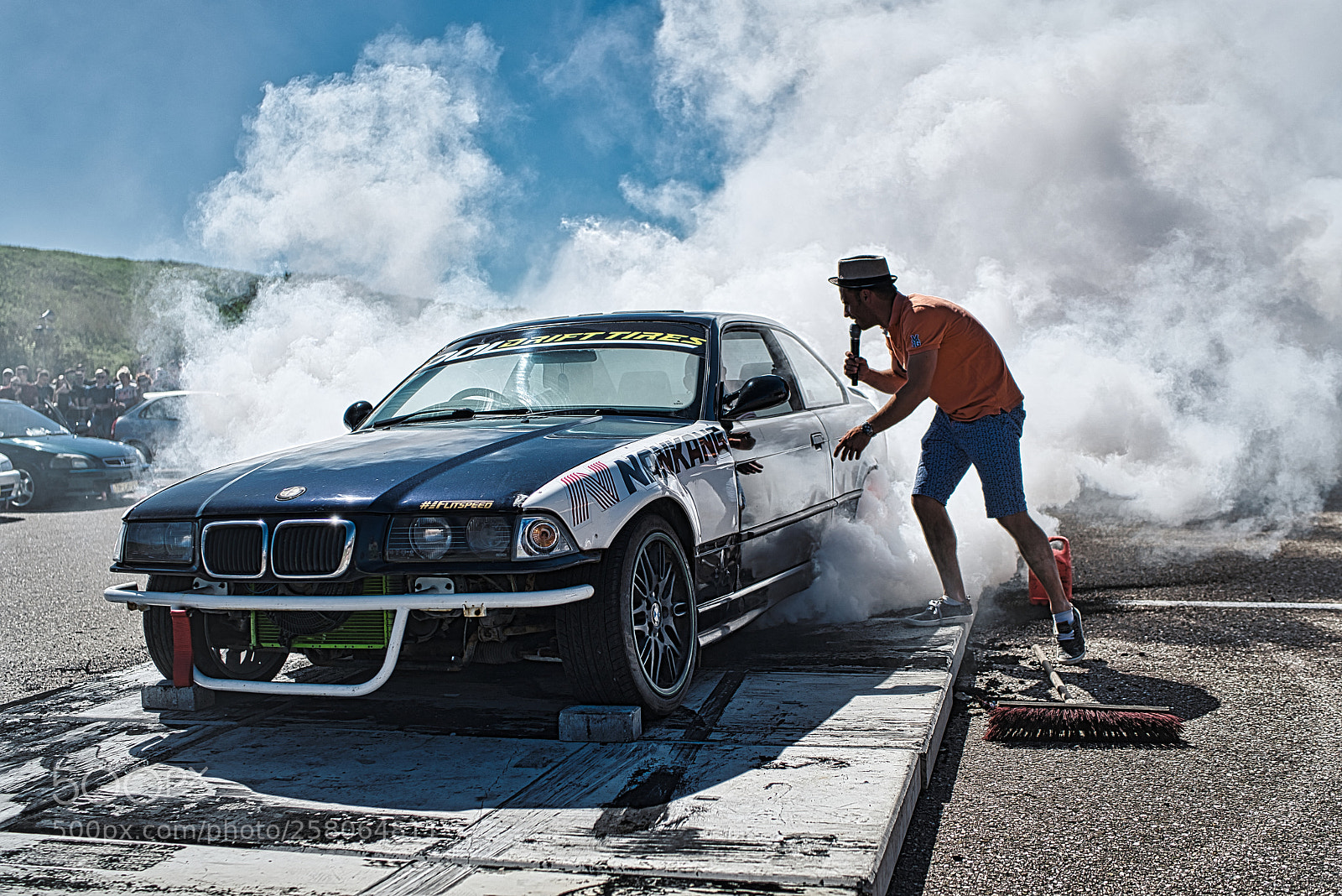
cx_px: 671
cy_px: 448
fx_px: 1305
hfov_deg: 54.4
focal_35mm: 35
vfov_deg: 37.9
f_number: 2.8
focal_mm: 35
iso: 100
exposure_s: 1/1000
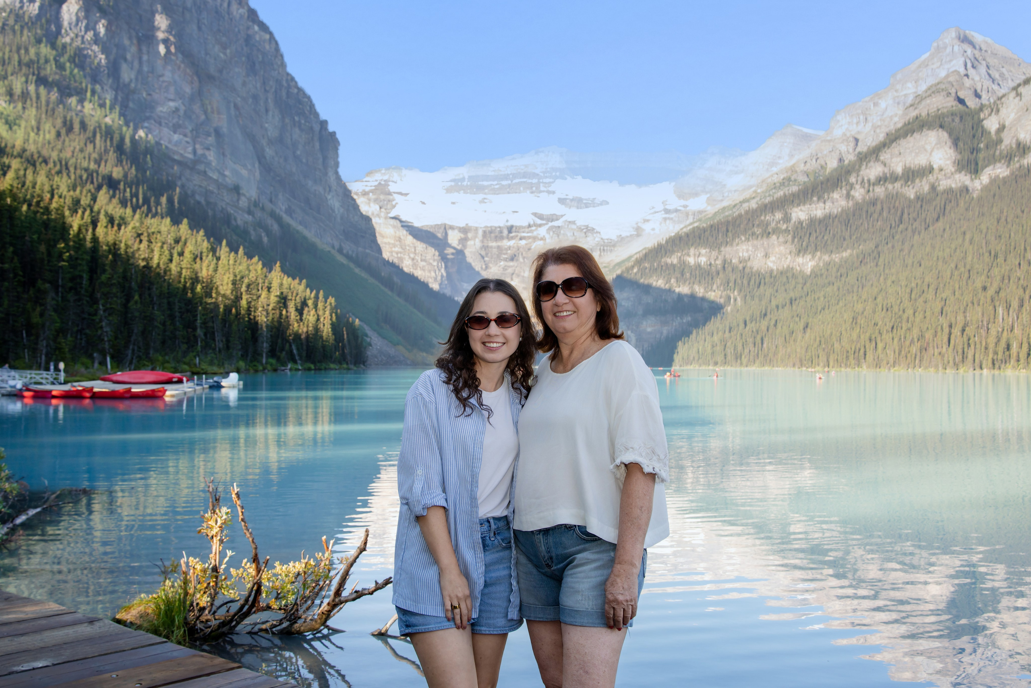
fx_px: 831
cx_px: 516
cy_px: 344
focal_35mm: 29
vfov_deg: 45.0
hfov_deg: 63.7
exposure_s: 1/200
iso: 320
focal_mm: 29
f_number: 6.3
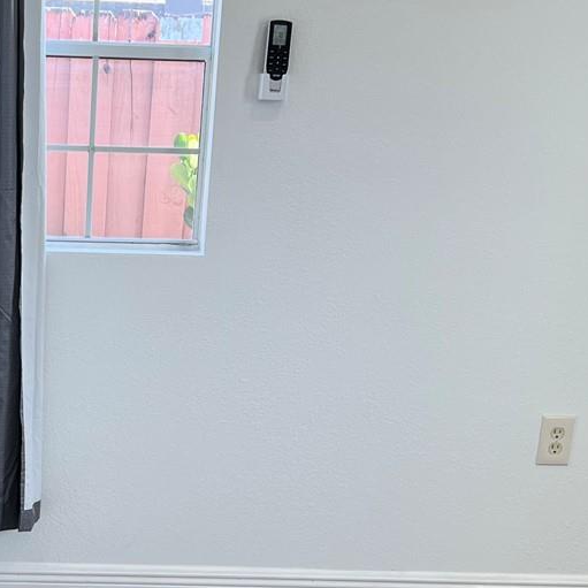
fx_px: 1384
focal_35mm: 72
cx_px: 32
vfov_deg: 23.6
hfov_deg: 23.2
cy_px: 488
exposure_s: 1/168
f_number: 1.5
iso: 40
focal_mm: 5.7
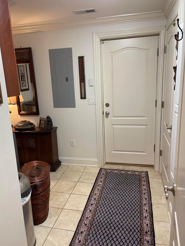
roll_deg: +3.0
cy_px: 123
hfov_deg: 53.0
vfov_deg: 67.3
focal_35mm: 26
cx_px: 89
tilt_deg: -12.7
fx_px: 185
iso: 160
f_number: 1.6
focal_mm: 5.1
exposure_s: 1/60
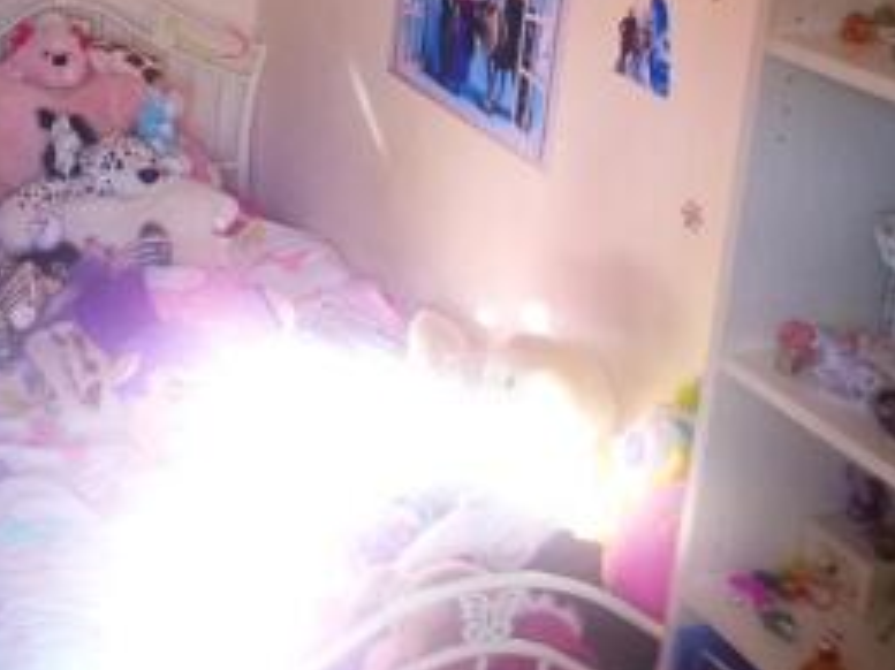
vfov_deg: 25.6
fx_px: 1396
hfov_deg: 32.0
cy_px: -2
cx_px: -55
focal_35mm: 54
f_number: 3.3
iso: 400
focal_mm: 4.3
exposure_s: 1/60
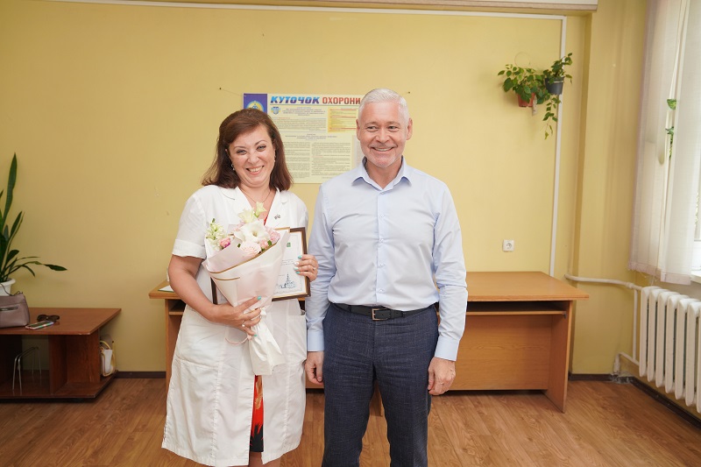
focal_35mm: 30
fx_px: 584
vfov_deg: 43.6
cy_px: 234
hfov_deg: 61.9
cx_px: 350
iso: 640
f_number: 4
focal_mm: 30
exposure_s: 1/200
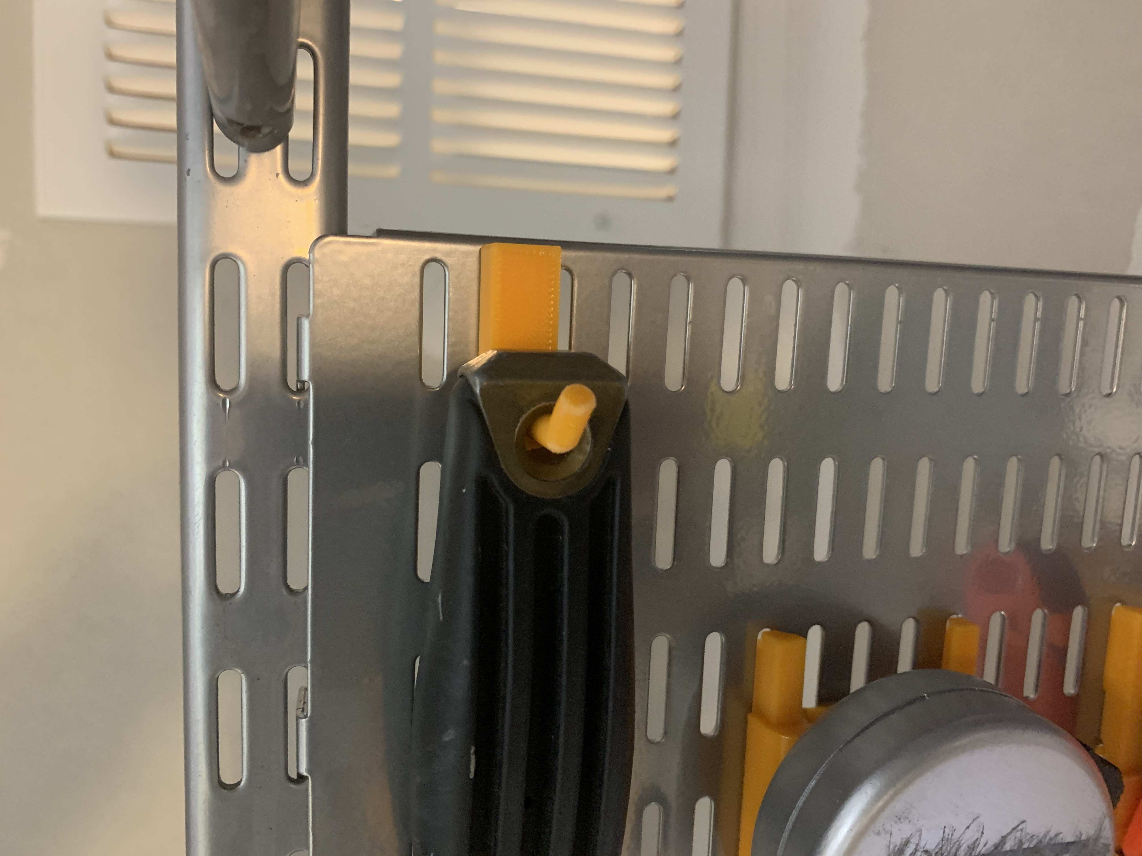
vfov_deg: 53.1
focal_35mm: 26
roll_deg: -1.3
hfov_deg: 67.3
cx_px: 571
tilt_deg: -8.0
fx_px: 858
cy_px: 428
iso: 640
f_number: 1.8
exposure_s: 1/30
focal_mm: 4.25
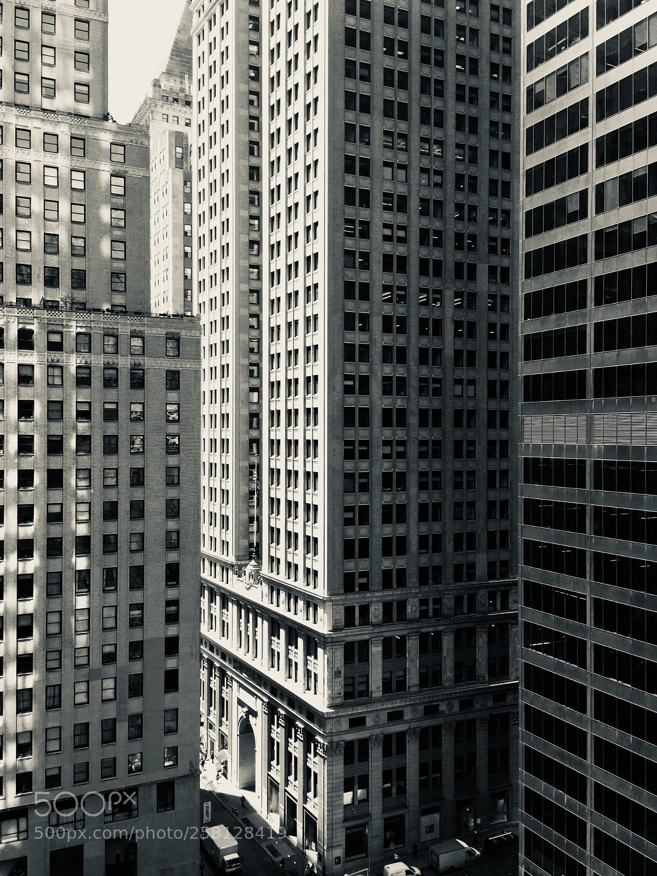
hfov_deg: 48.2
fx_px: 734
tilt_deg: +0.0
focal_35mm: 29
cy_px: 438
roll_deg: +0.0
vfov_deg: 61.7
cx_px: 328
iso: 32
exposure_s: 1/304
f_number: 2.2
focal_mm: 4.15
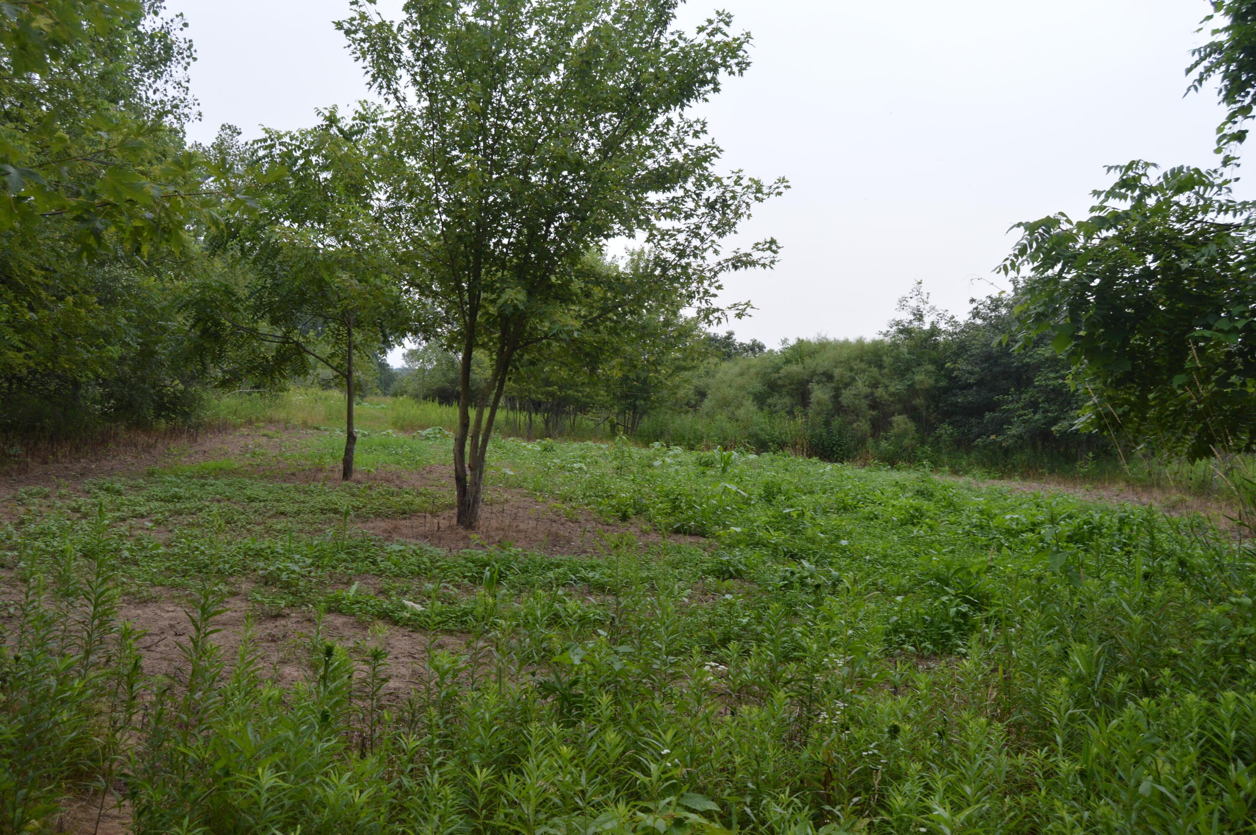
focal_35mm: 30
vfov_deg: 43.5
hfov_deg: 62.0
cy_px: 418
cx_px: 628
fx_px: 1046
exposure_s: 1/125
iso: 140
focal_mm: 20
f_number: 5.6
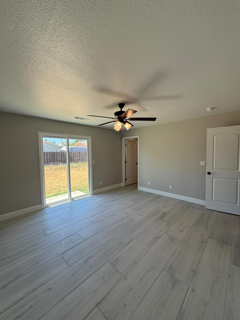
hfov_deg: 85.7
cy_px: 160
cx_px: 120
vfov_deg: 102.1
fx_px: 129
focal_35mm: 14
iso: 64
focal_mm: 2.22
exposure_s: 1/236
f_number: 2.2
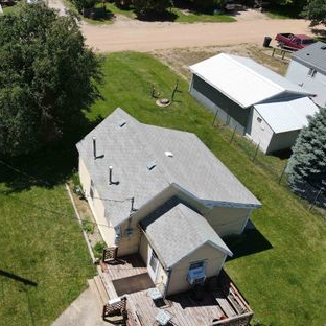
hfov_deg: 46.3
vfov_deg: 48.4
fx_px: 362
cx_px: 73
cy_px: 178
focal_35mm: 34
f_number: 2.8
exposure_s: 1/725
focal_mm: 4.5
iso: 100
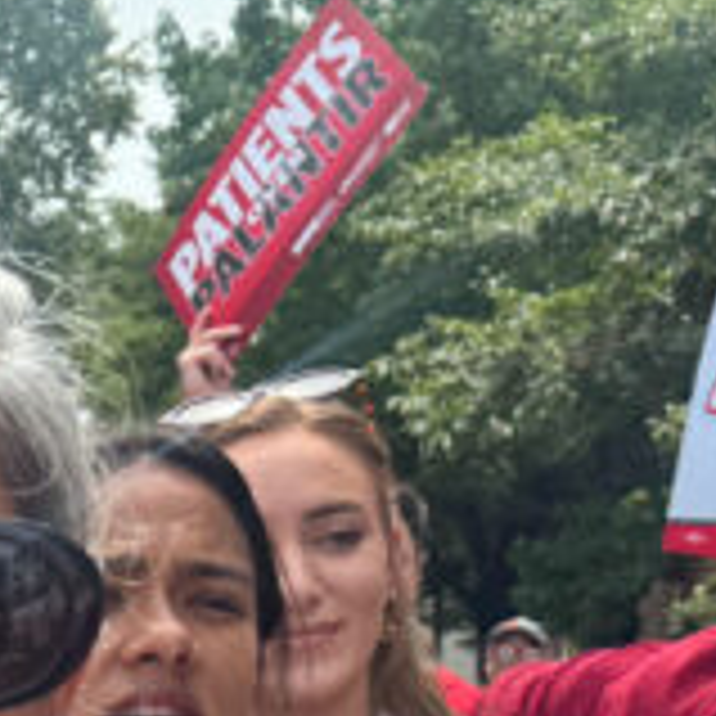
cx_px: -959
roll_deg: -1.2
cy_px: 1117
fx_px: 3206
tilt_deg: -12.3
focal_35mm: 137
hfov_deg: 10.9
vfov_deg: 12.1
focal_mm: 6.76
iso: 80
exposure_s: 1/1456
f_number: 1.78
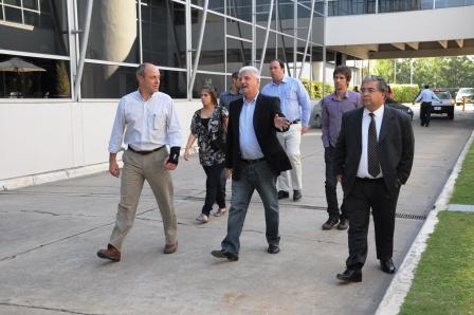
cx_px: 237
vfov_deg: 28.0
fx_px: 632
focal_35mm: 48
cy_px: 158
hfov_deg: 41.1
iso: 500
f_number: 7.1
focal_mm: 32
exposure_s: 1/200
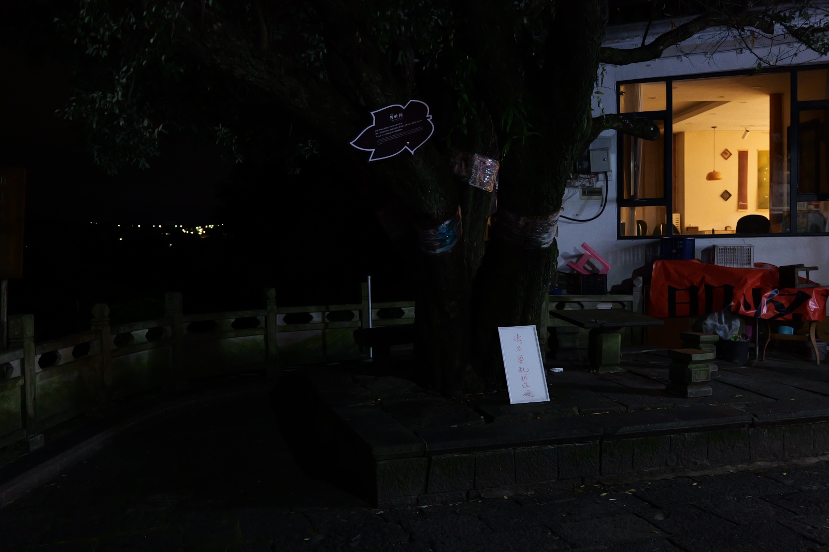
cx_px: 414
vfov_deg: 40.0
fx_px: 760
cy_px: 276
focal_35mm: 33
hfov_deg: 57.2
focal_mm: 33
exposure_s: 1/60
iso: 6400
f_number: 2.8
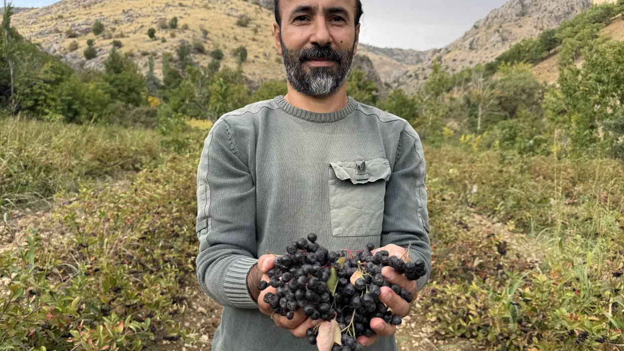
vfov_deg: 42.8
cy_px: 189
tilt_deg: -6.1
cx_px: 314
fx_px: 447
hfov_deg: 69.9
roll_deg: -0.4
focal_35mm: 27
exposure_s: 1/292
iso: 80
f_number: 1.78
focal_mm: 6.76
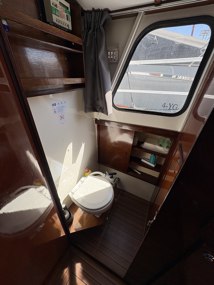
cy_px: 142
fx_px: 115
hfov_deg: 85.7
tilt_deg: -31.6
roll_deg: -0.9
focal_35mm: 14
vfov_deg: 102.1
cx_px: 107
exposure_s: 1/438
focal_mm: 2.22
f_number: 2.2
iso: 50
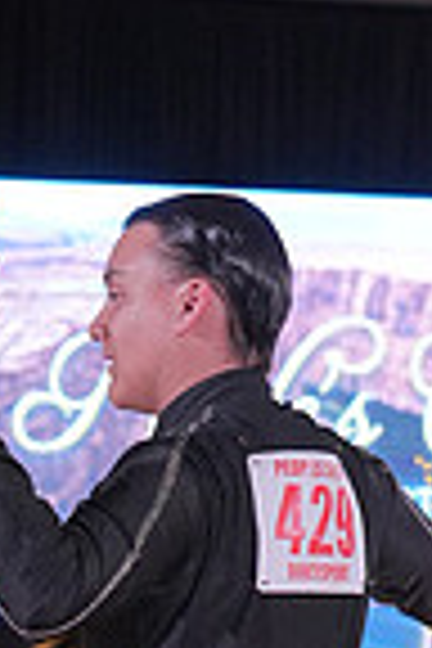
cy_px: 904
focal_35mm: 202
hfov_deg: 6.7
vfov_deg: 9.9
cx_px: -128
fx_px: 3636
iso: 2000
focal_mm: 50
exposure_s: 1/400
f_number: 4
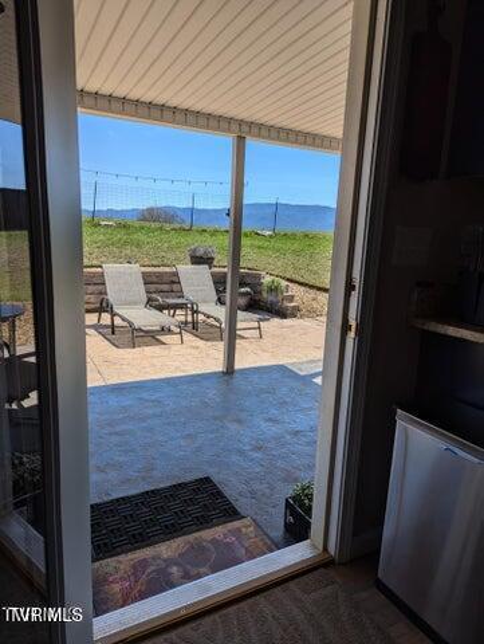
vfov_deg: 71.5
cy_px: 322
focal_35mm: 24
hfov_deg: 56.9
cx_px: 242
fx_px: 447
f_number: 1.85
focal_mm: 6.81
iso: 50
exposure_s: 1/2058
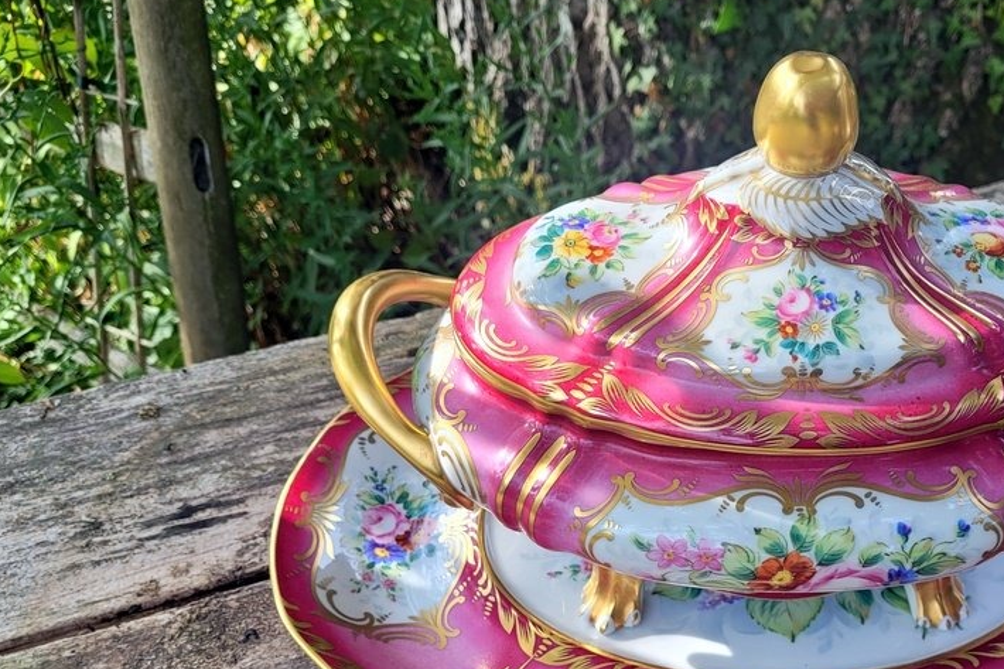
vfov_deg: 33.7
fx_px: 1087
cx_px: 696
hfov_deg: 48.4
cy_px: 479
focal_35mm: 39
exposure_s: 1/288
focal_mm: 5.4
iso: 40
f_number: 1.8
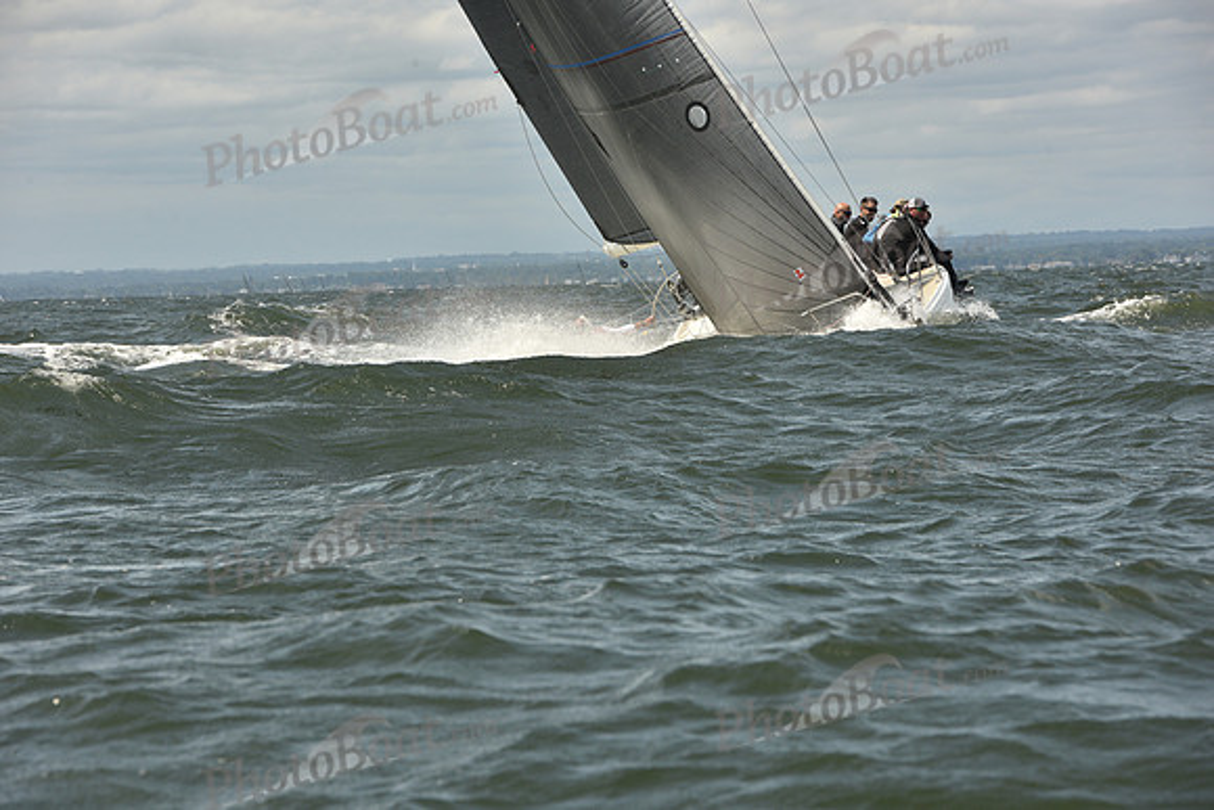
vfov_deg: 7.9
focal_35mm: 175
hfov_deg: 11.7
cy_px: 405
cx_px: 607
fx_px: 5902
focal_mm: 175
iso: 250
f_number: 9
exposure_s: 1/800
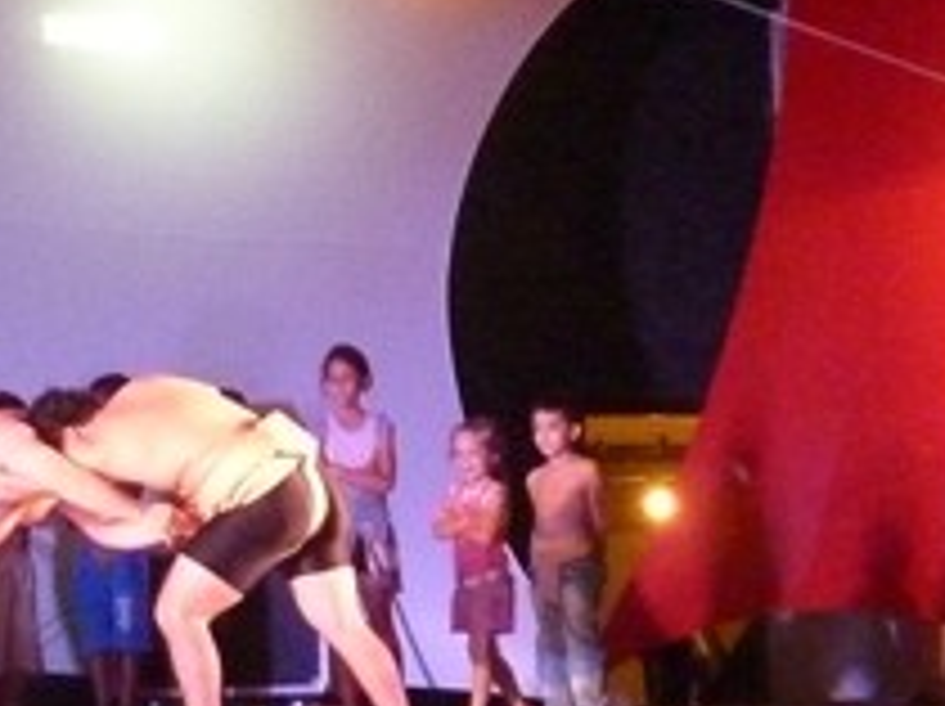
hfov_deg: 10.6
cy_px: 229
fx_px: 5072
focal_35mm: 186
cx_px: 68
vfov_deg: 8.0
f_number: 3.8
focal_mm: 7.9
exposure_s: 1/30
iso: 800
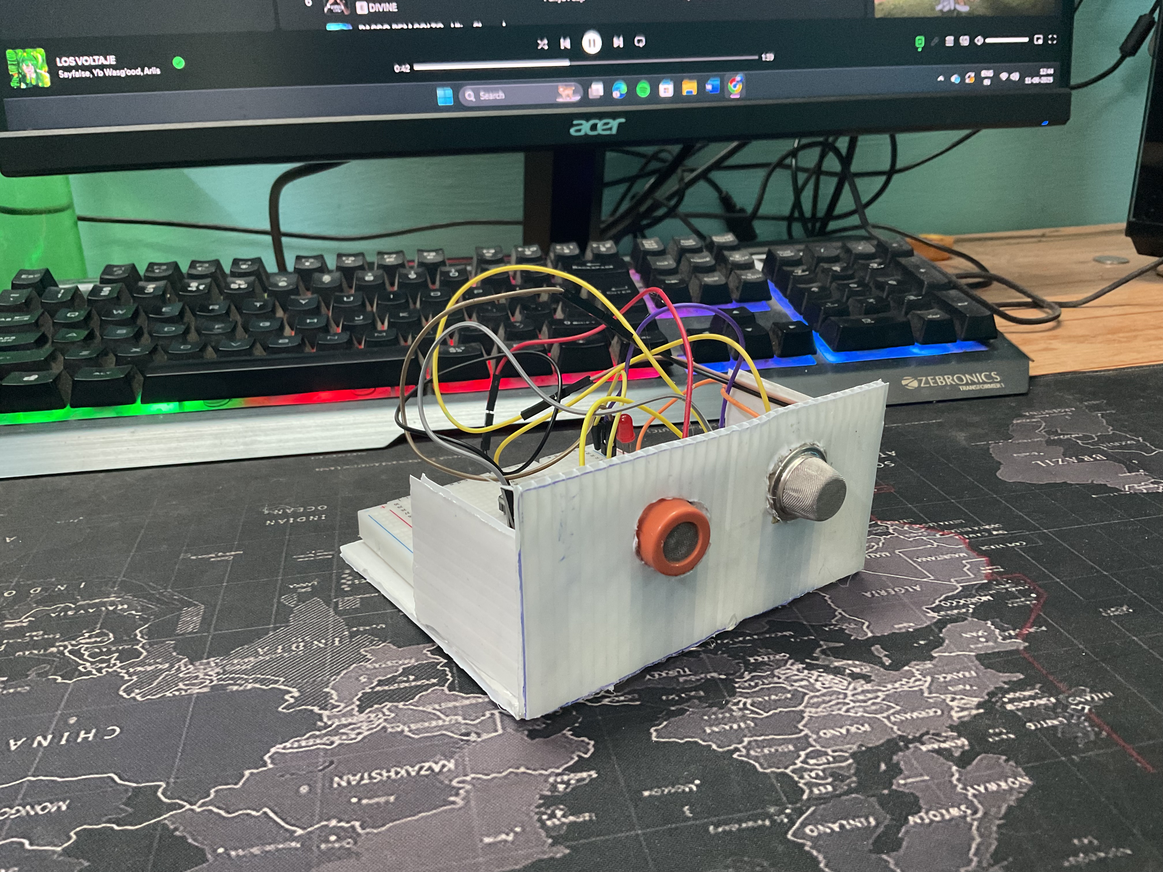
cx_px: 582
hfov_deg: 61.7
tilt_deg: -21.7
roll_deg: +1.1
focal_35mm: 29
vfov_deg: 48.2
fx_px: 974
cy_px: 436
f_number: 1.8
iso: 320
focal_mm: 3
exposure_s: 1/33
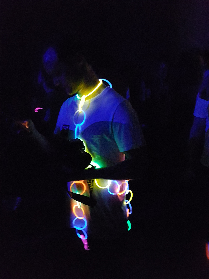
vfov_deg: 67.3
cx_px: 104
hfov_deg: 53.1
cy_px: 140
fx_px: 209
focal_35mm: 26
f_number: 1.7
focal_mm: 4.2
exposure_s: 1/10
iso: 1600
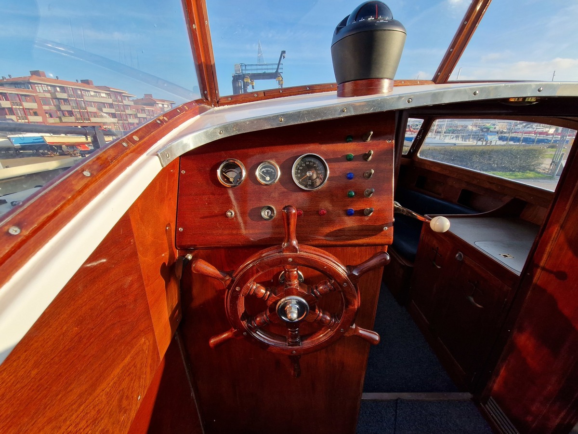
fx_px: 217
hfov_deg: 106.2
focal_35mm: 13
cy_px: 217
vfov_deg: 89.9
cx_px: 289
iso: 50
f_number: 2.2
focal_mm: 2.2
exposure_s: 1/824
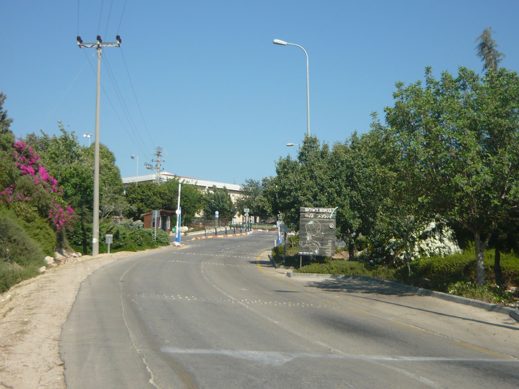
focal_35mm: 46
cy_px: 194
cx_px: 260
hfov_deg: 41.2
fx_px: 690
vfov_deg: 31.5
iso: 100
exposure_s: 1/250
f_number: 8
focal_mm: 6
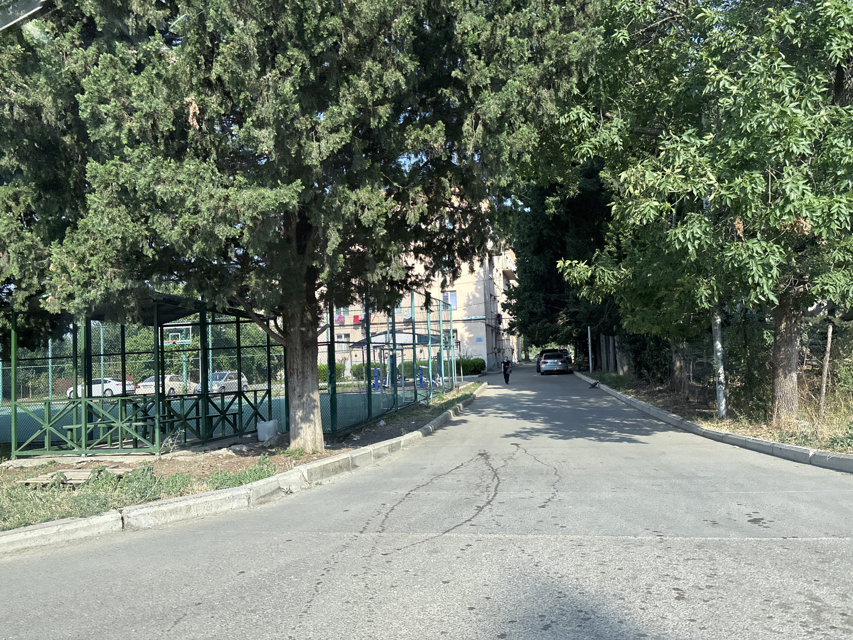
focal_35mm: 26
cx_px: 426
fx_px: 641
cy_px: 320
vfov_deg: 53.1
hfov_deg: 67.3
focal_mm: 5.96
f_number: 1.6
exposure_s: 1/1058
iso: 50
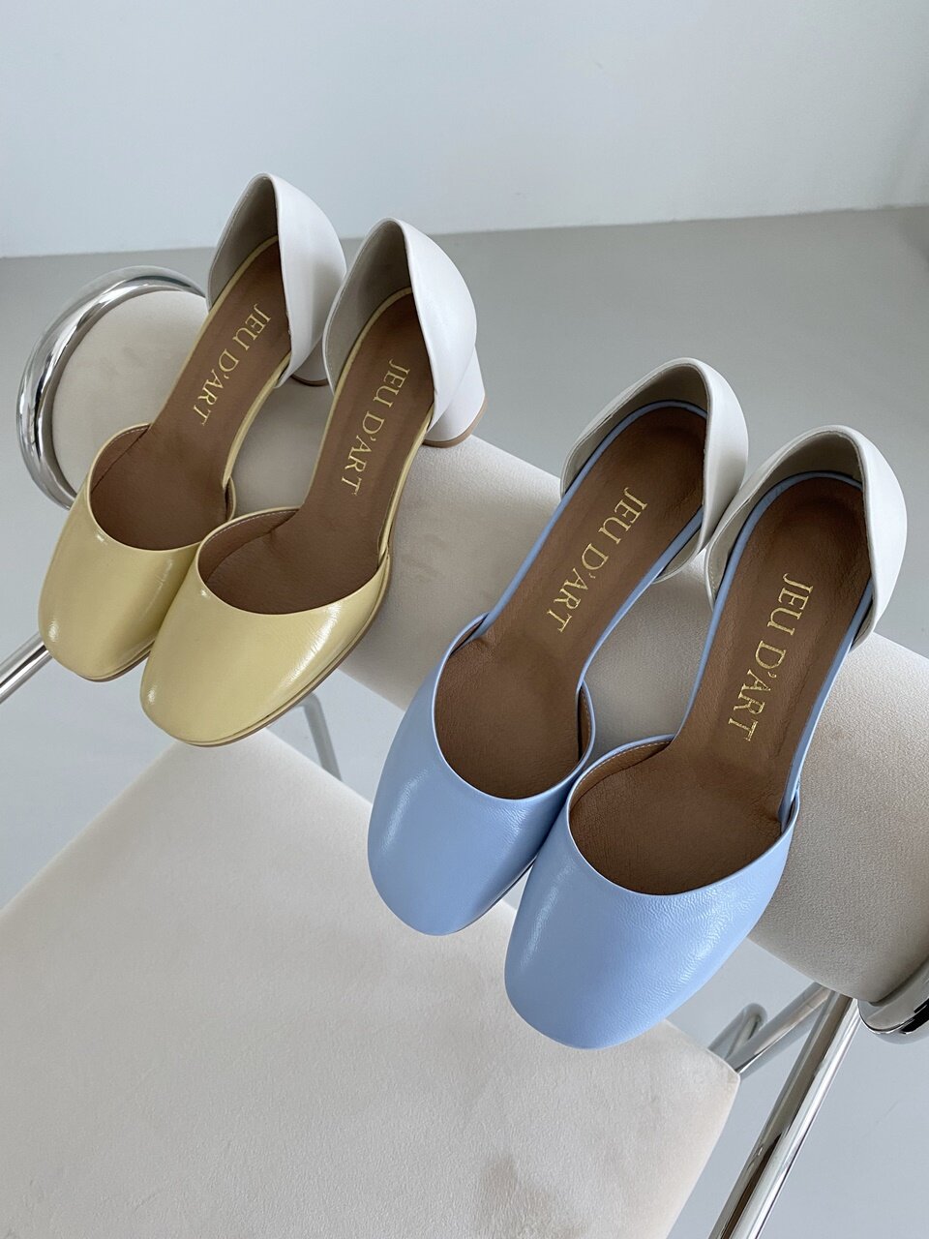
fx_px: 930
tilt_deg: -56.0
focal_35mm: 26
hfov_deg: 53.1
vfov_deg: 67.3
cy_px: 620
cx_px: 464
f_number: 1.8
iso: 80
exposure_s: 1/60
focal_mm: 4.25
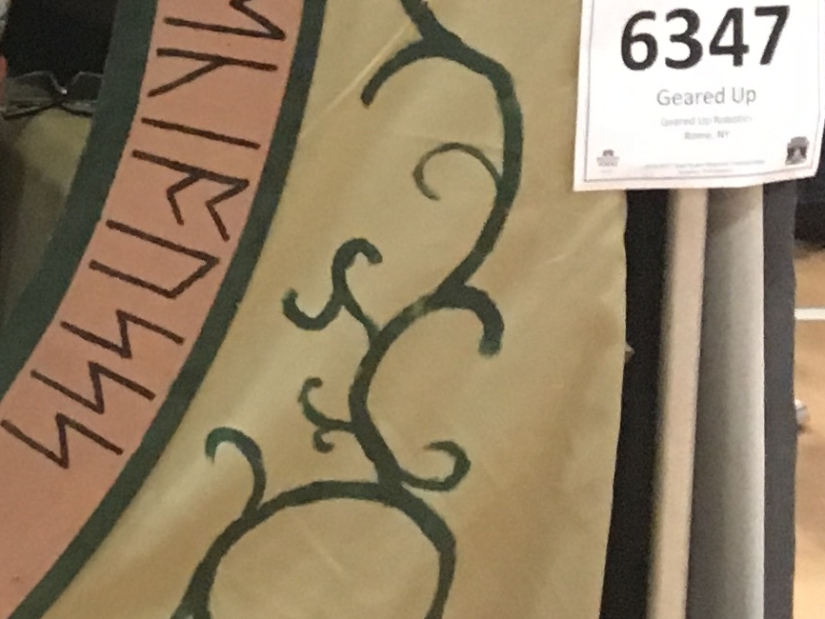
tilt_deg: -4.9
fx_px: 3218
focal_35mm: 135
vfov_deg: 10.5
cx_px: -843
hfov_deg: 12.7
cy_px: -365
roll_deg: -1.9
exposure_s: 1/15
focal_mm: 4.15
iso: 200
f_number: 2.2
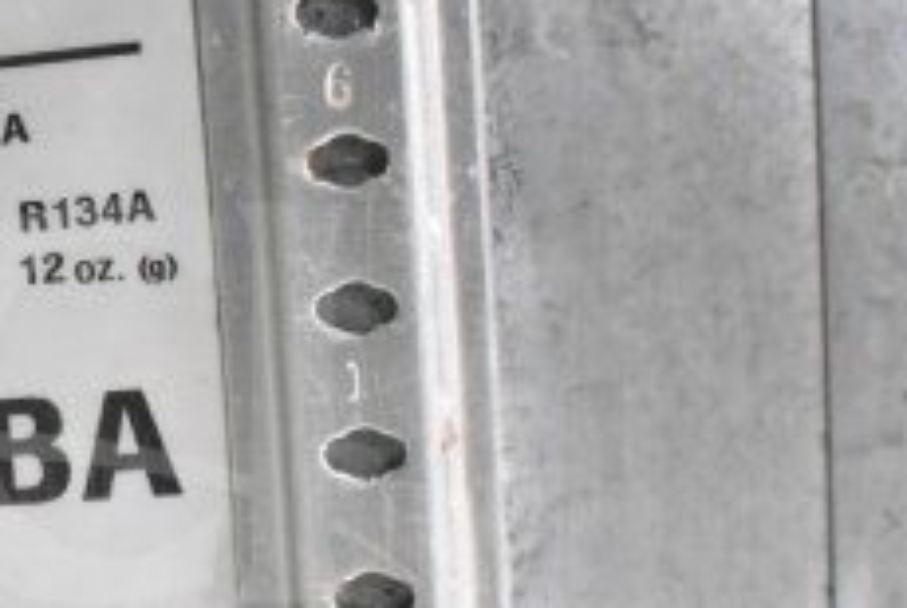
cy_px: 515
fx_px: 2304
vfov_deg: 14.9
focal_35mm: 91
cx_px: -8
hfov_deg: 21.5
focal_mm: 23
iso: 6400
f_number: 8
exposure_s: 1/250
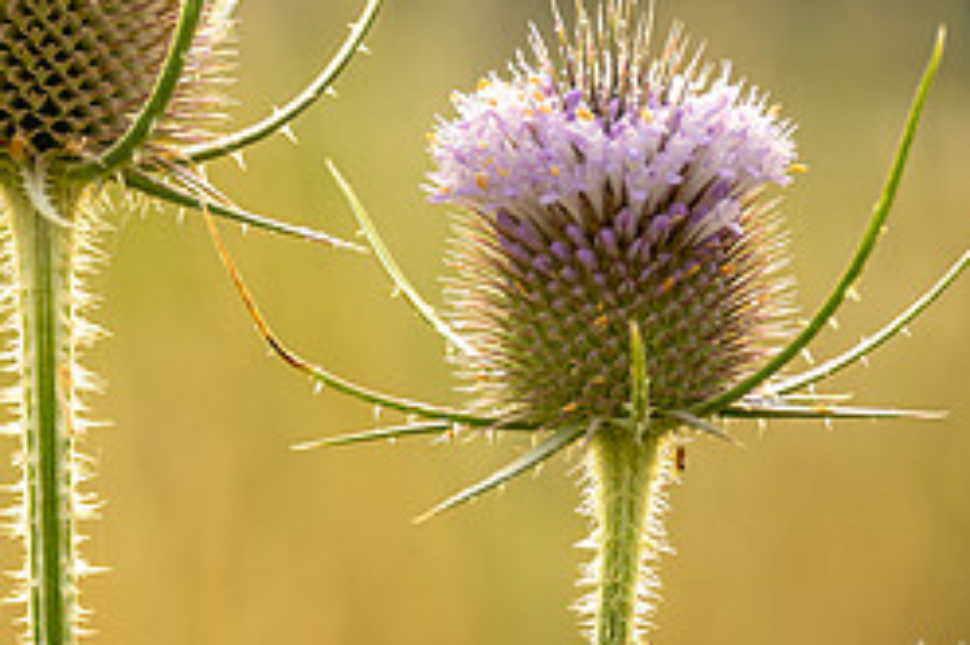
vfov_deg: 2.6
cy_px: 55
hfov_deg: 3.9
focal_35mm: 527
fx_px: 14190
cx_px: -4
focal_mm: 145
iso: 100
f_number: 6.3
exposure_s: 1/20
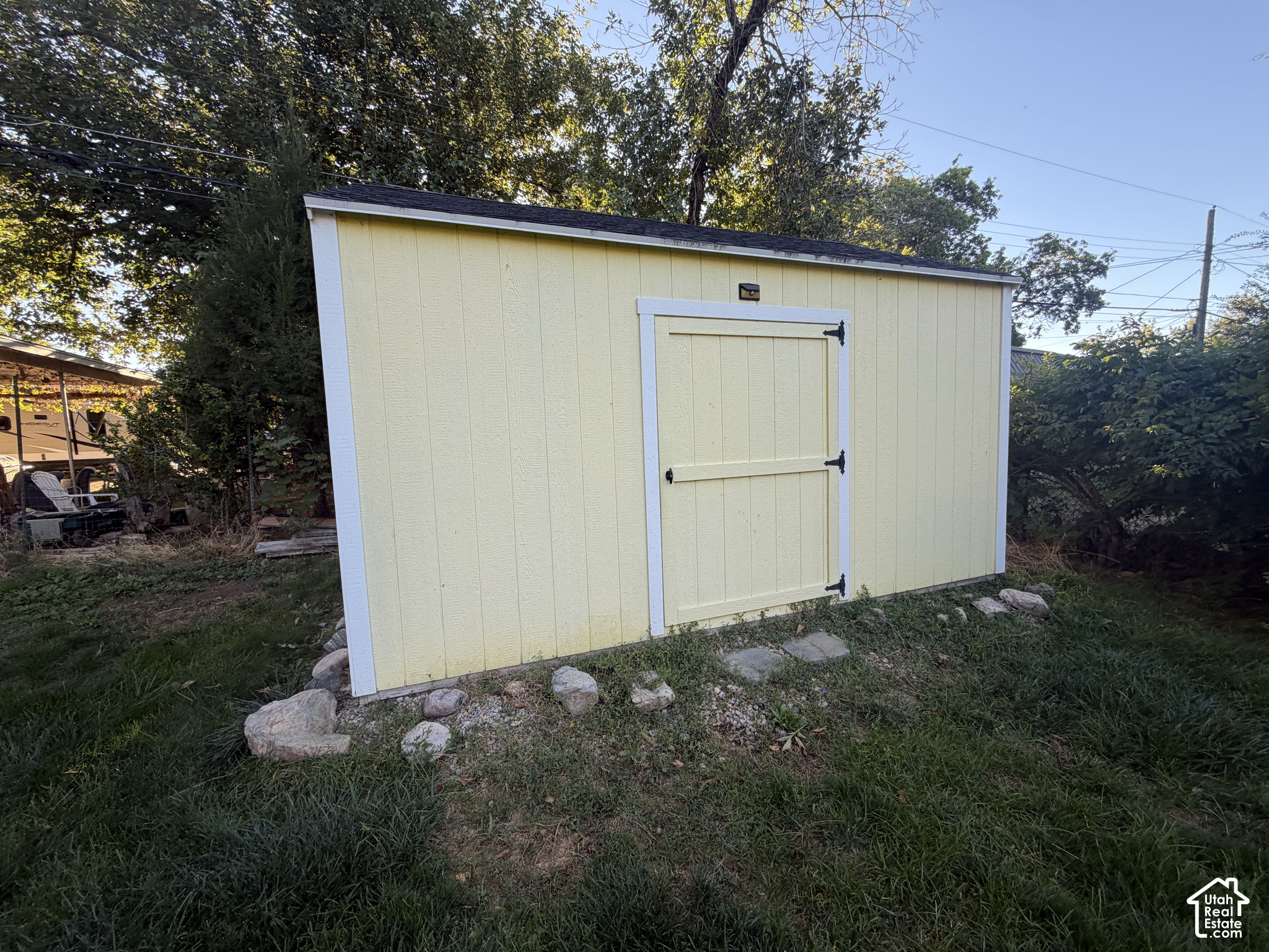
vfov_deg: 85.7
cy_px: 476
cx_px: 634
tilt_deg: -2.5
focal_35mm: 14
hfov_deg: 102.1
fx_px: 513
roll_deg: +1.3
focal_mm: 2.22
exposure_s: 1/176
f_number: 2.2
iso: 40
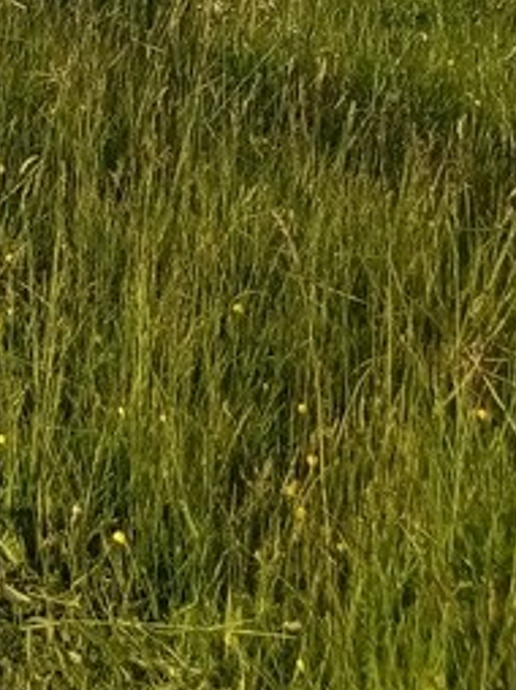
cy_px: -581
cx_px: -337
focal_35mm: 105
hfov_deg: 13.0
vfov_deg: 15.8
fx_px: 2090
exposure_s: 1/807
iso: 105
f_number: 1.8
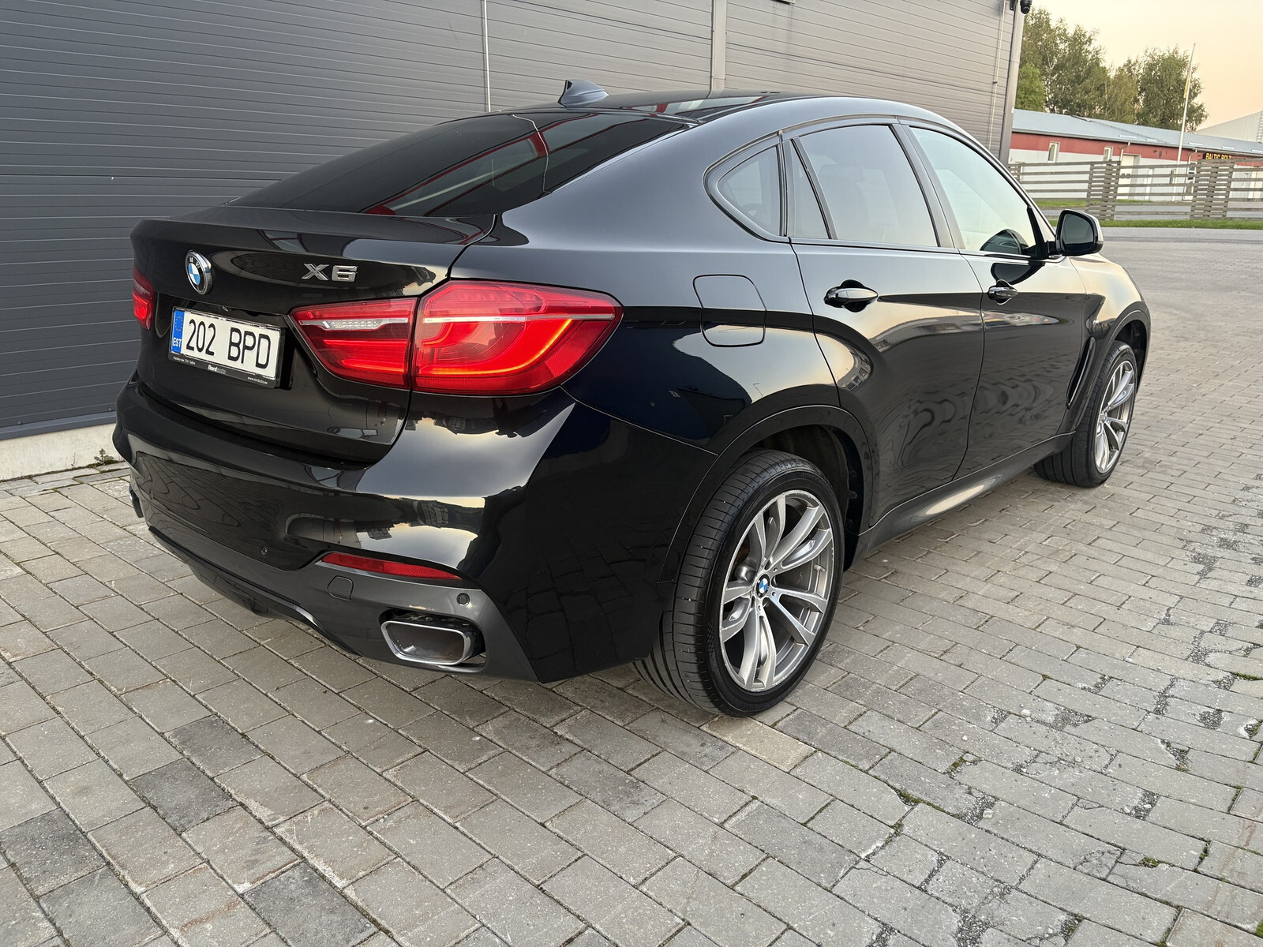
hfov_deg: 67.3
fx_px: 949
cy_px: 474
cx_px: 632
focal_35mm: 26
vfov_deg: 53.1
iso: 160
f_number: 1.6
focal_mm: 5.96
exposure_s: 1/60
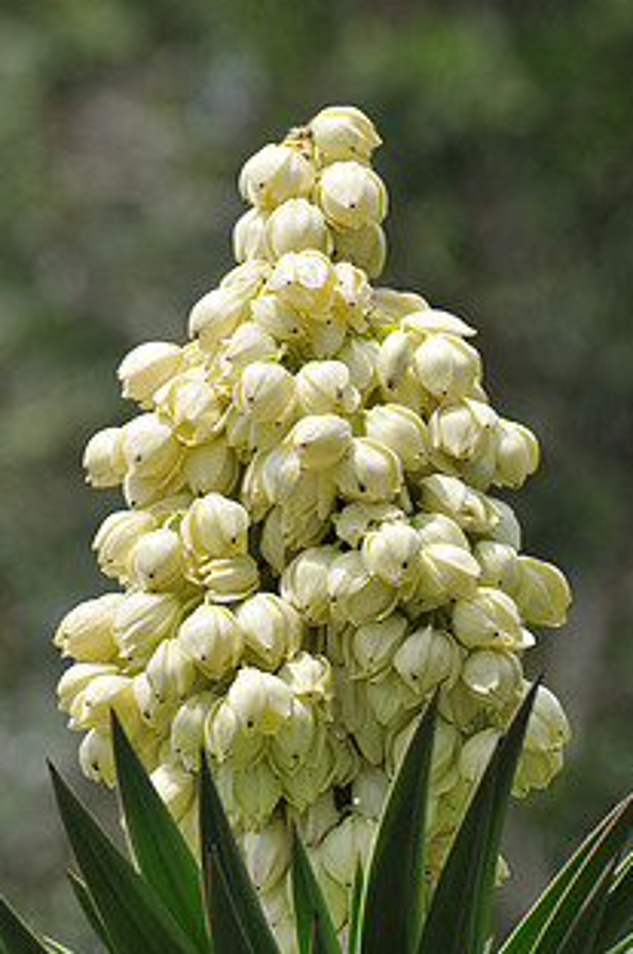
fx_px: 15480
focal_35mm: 585
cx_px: 329
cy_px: 593
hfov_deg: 2.3
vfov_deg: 3.5
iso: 200
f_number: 9
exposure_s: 1/320
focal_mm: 270
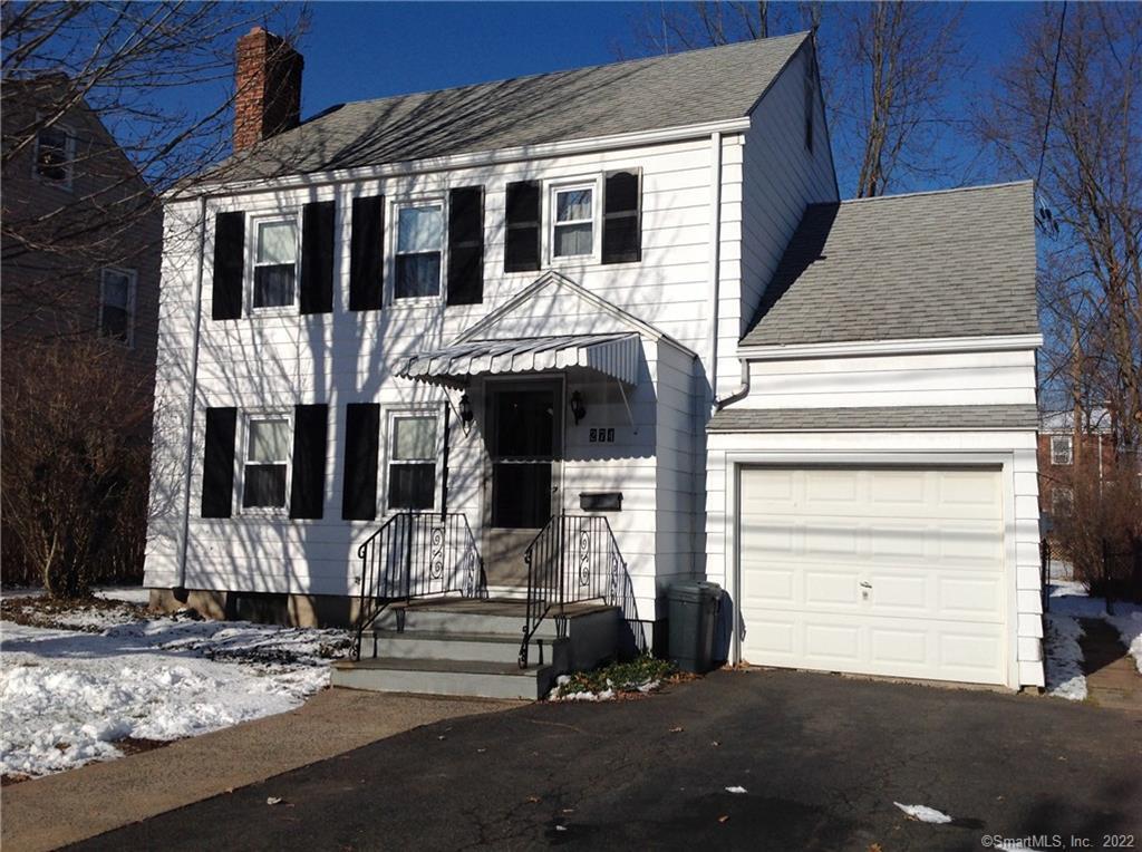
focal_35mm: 35
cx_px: 571
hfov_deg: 52.7
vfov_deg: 40.6
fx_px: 1153
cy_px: 426
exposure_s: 1/5051
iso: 50
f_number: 2.4
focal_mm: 4.28
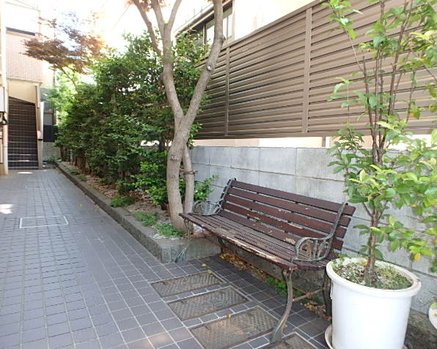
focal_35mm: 22
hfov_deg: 75.0
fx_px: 285
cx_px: 223
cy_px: 174
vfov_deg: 63.1
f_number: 3.5
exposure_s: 1/60
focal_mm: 3.7
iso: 160
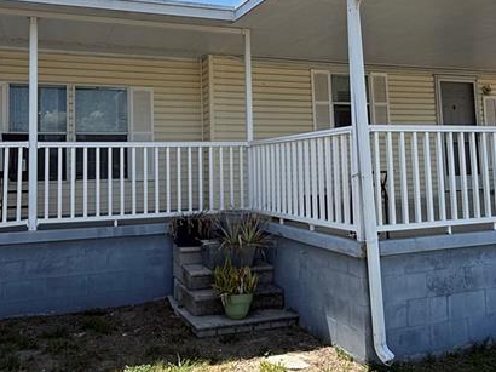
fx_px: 501
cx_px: 241
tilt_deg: +5.9
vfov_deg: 40.3
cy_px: 132
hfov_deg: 52.6
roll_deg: +0.9
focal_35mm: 35
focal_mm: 2.22
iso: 64
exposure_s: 1/1105
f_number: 2.2
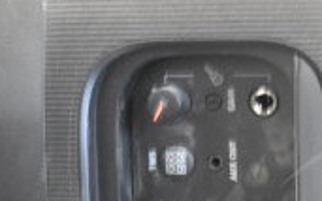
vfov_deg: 11.4
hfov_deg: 16.5
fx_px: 1008
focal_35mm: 115
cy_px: 146
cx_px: 490
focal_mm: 21
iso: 5000
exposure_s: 1/30
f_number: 3.8
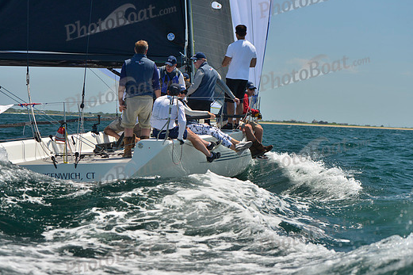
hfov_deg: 26.0
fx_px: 894
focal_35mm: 78
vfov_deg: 17.5
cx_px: 218
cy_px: 123
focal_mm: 70
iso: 280
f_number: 4.5
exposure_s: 1/1250
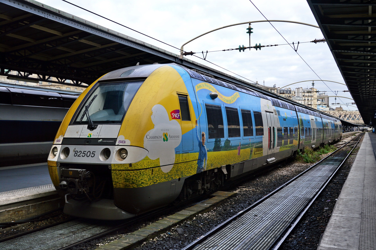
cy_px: 125
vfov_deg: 36.8
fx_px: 376
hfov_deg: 53.2
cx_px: 188
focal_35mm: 36
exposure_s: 1/80
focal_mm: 24
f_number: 5
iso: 100
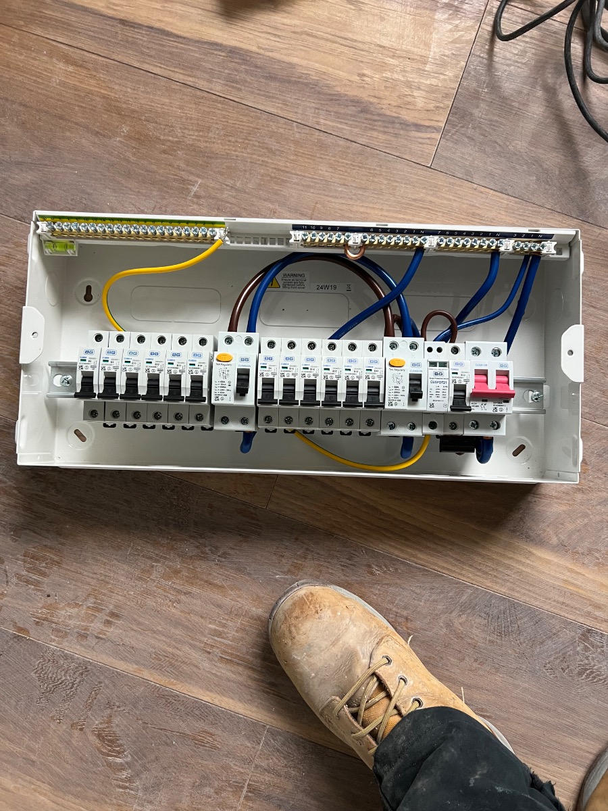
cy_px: 406
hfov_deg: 53.1
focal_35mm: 26
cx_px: 304
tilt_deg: -86.3
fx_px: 609
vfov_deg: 67.3
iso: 250
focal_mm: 5.7
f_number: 1.5
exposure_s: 1/60
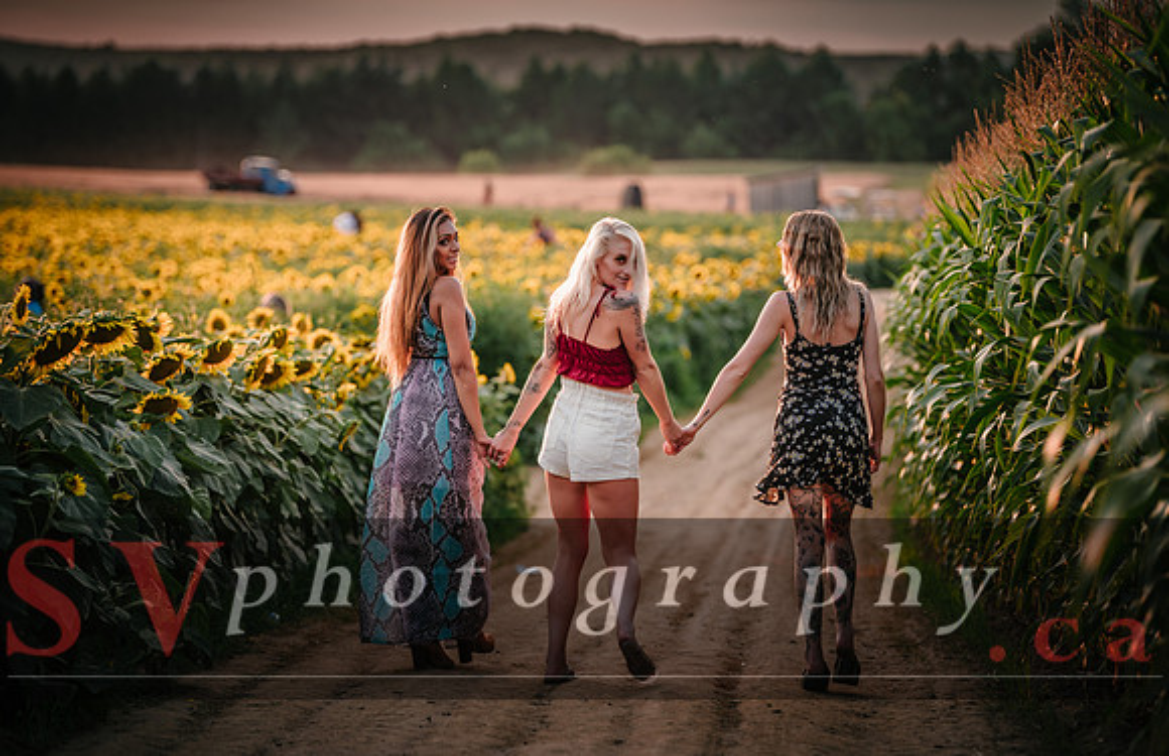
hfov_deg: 15.1
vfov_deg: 9.8
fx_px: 4399
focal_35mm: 137
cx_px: 585
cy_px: 387
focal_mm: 135
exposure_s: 1/250
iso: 80
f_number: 2.8
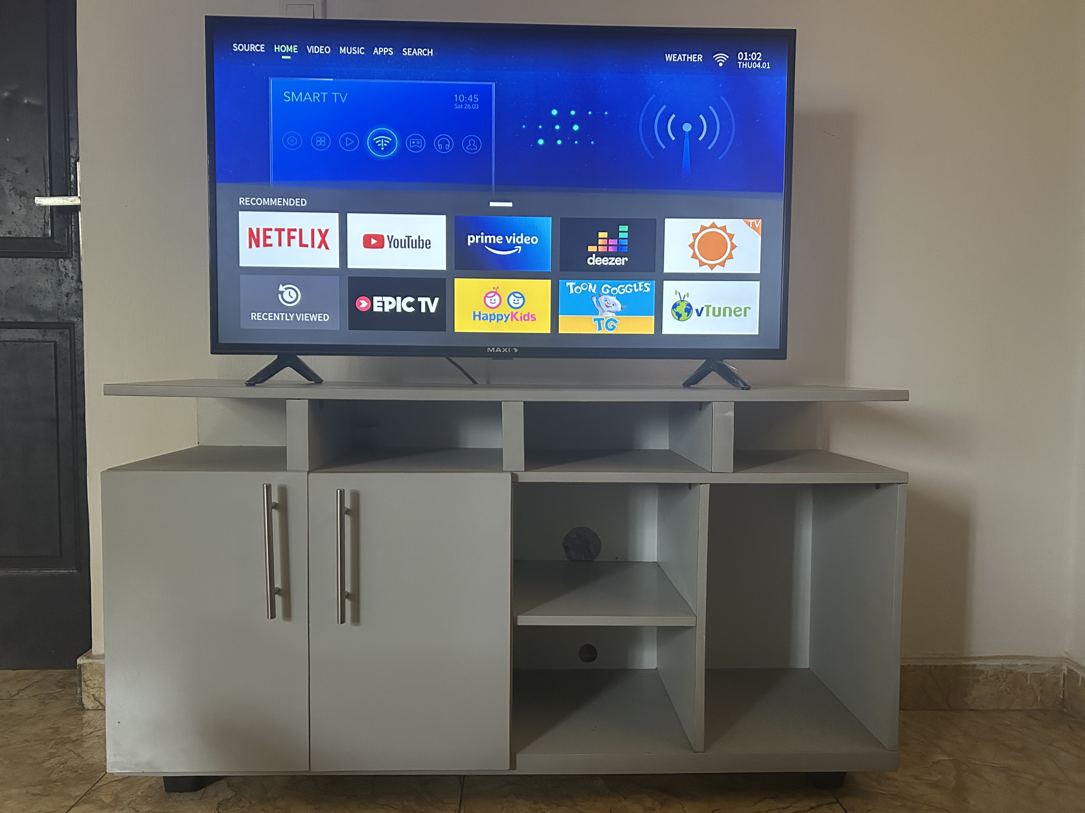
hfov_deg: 67.3
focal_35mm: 26
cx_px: 542
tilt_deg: -3.4
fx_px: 815
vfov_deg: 53.1
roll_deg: -0.3
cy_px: 406
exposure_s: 1/50
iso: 500
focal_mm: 5.7
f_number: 1.5
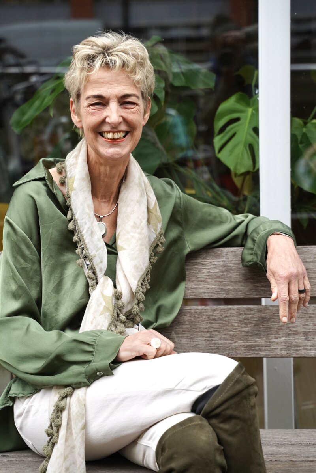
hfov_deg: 18.2
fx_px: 987
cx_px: 158
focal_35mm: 75
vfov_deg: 27.0
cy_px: 236
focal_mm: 75
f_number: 4.5
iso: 1000
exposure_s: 1/2000
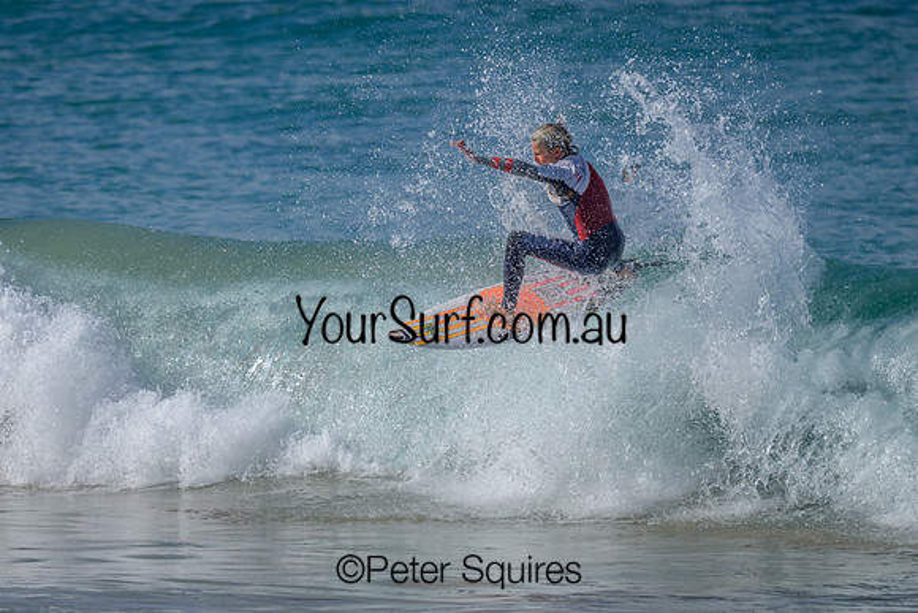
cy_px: 332
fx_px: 28021
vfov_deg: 1.3
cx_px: 478
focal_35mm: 1099
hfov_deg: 1.9
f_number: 6.3
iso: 220
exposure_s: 1/2000
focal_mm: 800
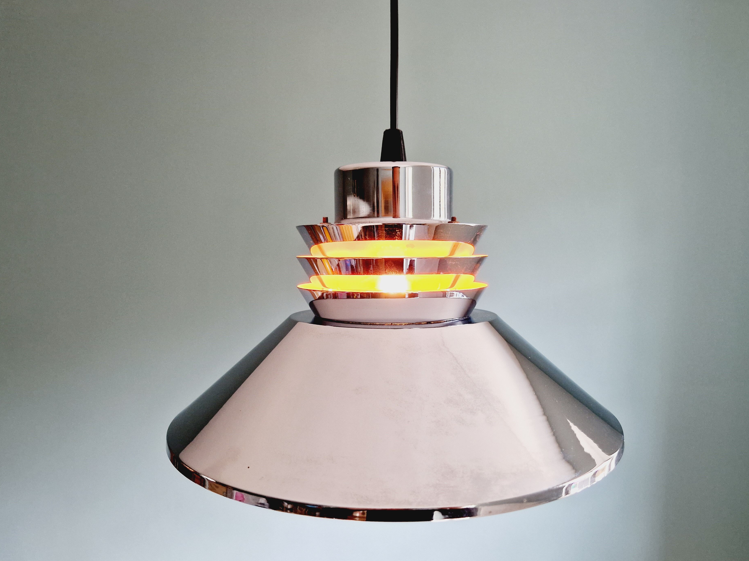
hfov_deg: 69.4
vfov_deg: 54.9
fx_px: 541
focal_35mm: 25
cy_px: 295
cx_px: 389
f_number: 1.8
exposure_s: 1/100
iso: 320
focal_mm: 5.4
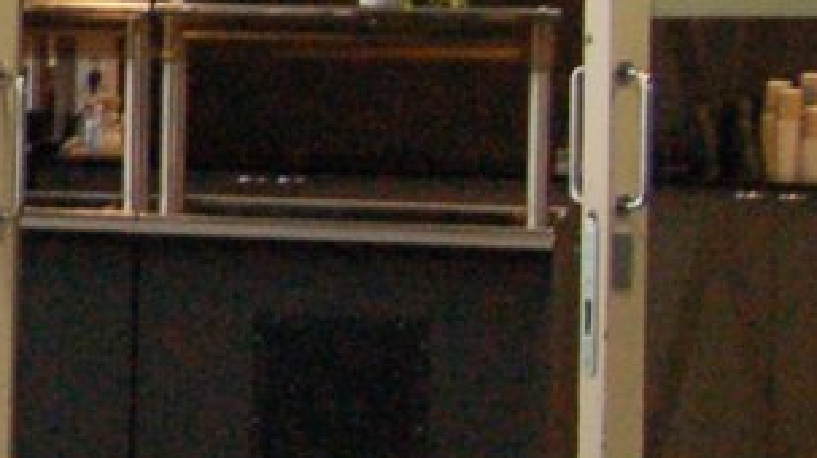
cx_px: -1262
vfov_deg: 6.8
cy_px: 3
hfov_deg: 10.3
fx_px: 3820
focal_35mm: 176
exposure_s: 1/125
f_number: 3.2
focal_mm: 17
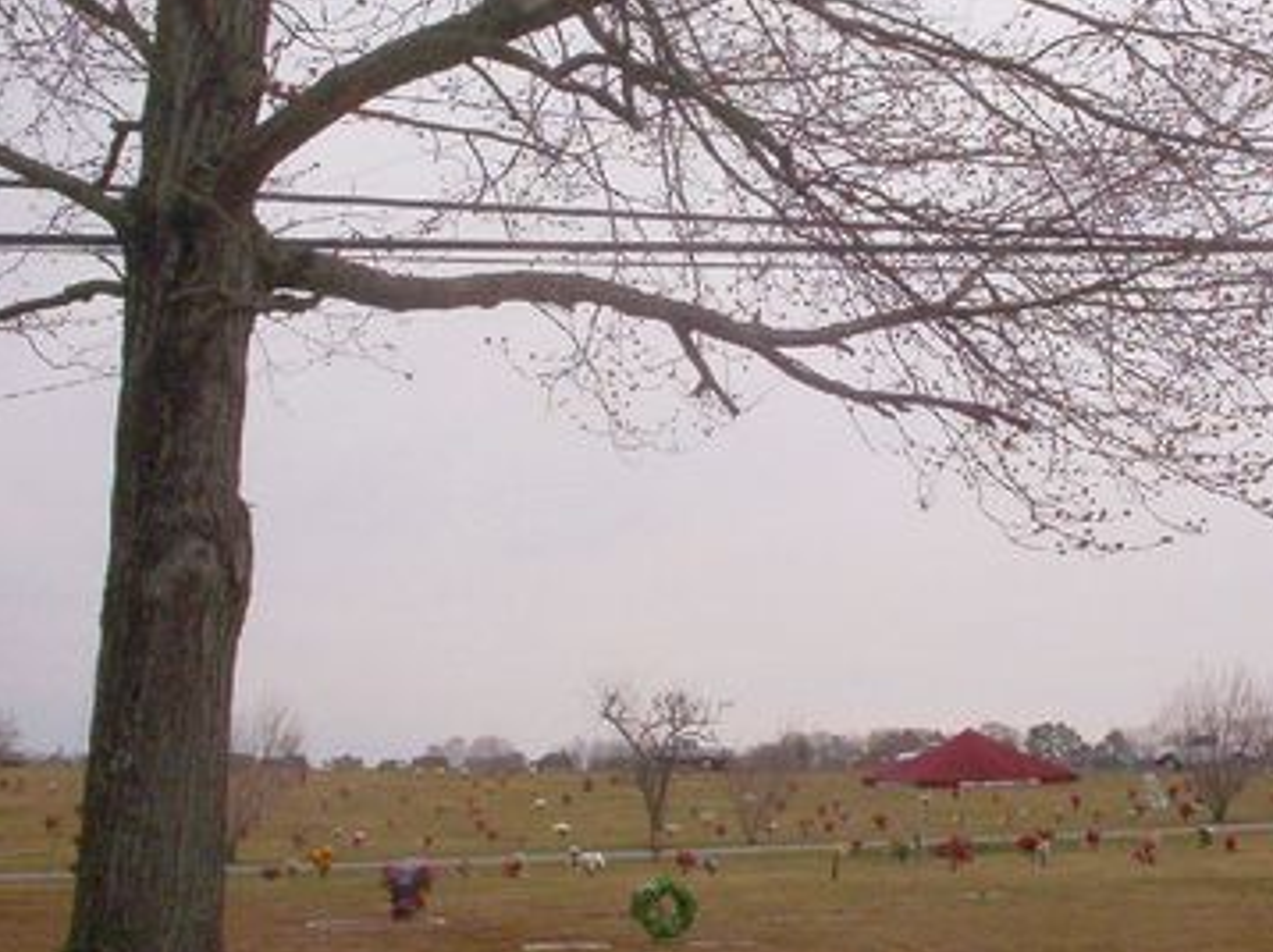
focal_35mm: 58
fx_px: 2132
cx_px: 821
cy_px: 421
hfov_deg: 33.0
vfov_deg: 25.2
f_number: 8
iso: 100
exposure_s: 1/461
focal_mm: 6
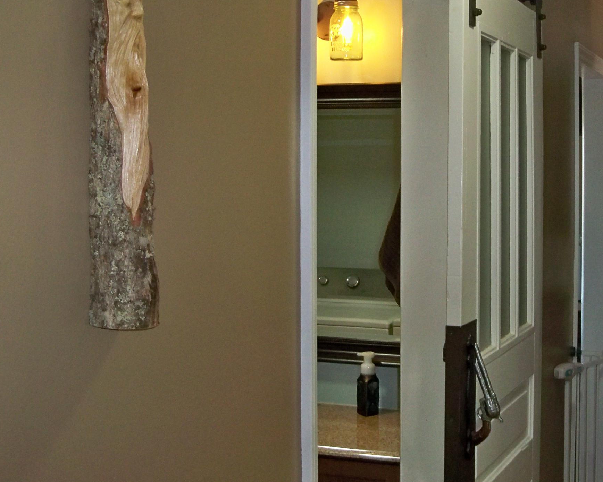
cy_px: 134
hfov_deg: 31.7
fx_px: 1053
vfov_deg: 25.6
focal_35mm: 59
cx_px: 396
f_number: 3.5
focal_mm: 6.2
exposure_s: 1/30
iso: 200
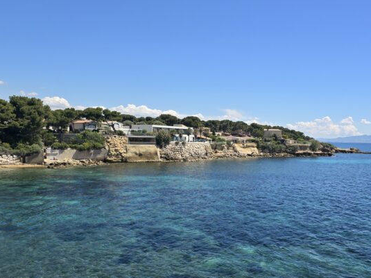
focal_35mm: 33
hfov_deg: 54.8
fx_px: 354
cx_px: 231
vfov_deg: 42.7
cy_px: 165
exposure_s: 1/890
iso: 12
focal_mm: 6.3
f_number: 1.7
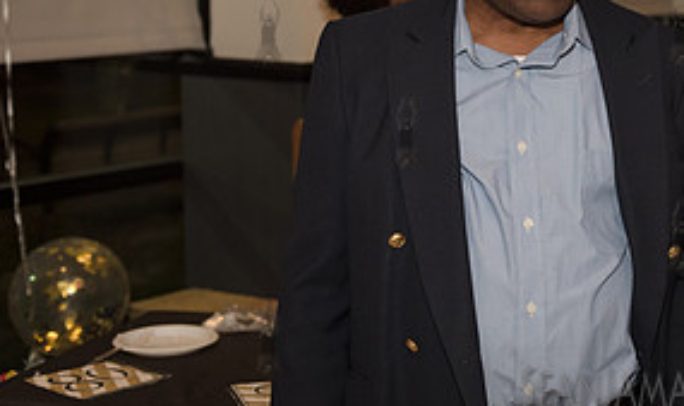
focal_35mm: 80
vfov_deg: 15.6
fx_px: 1470
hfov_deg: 25.0
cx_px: 678
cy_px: 79
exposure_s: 1/400
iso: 1250
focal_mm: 38
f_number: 3.5
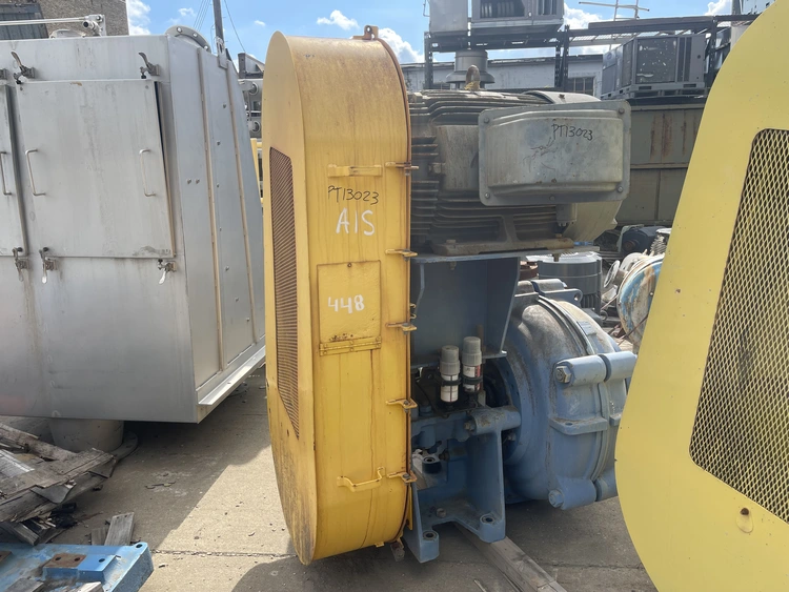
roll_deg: +1.6
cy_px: 296
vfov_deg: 53.1
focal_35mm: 26
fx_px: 593
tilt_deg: -11.4
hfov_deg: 67.3
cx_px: 394
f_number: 1.6
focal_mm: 5.1
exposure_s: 1/1821
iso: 32
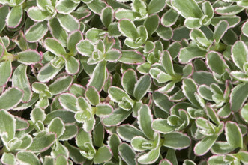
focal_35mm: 288
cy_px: -44
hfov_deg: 7.2
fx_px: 1982
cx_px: 163
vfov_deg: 4.7
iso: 200
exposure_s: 1/160
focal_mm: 62
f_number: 10
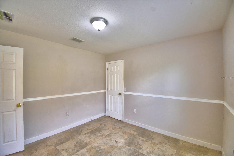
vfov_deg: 77.3
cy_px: 78
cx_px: 117
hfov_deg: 100.4
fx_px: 97
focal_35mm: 15
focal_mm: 10
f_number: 4.5
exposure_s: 1/100
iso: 400
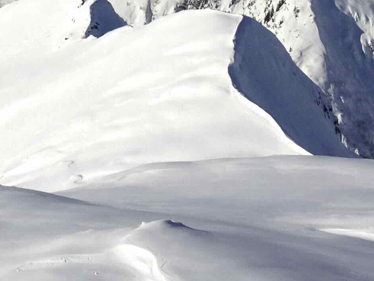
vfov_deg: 11.5
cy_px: -173
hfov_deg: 16.0
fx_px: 1318
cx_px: 69
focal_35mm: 122
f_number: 2.4
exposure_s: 1/5525
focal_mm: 4.28
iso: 64
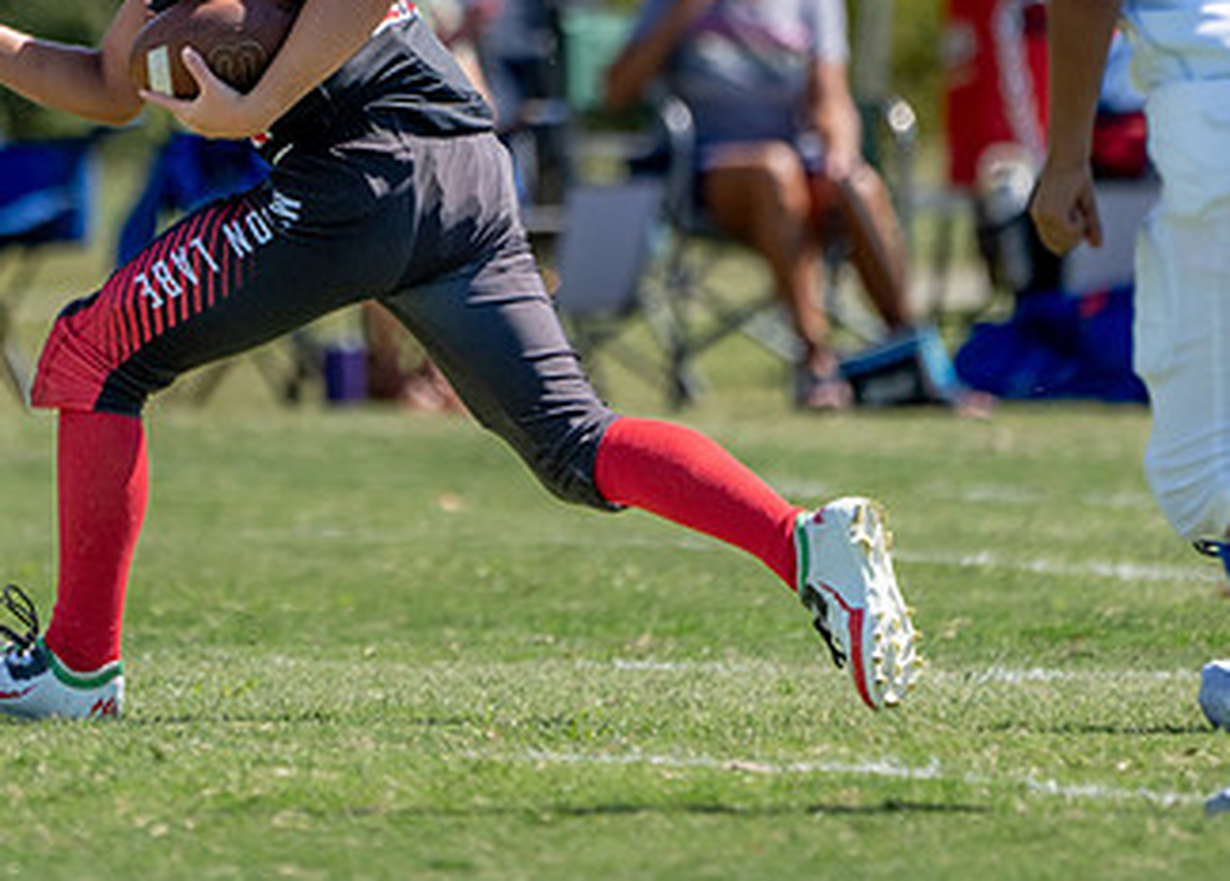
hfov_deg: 2.1
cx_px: 337
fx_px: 33913
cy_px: -19
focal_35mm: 970
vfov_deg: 1.5
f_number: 5.6
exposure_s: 1/1600
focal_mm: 400
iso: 400
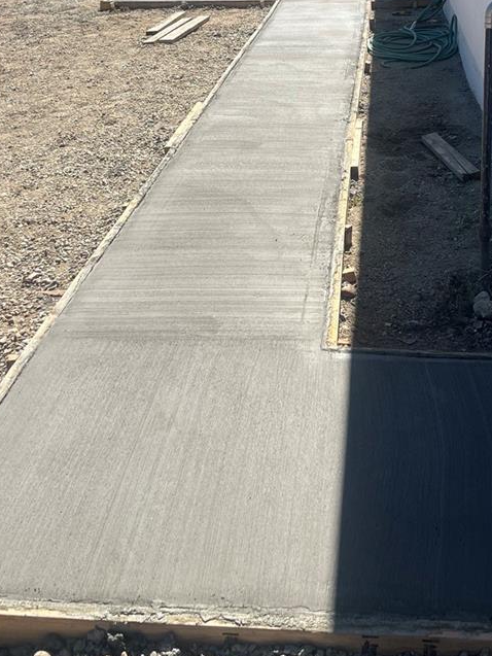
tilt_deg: -15.1
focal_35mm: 49
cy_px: 111
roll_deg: +1.0
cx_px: 304
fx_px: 928
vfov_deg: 37.2
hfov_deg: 29.6
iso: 50
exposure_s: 1/2755
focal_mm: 5.1
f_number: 1.6
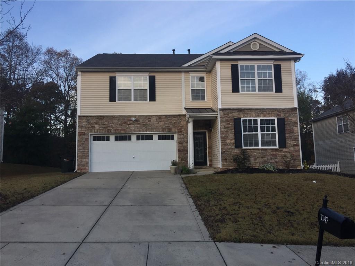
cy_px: 133
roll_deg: +1.0
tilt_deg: +7.9
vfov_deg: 48.2
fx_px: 297
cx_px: 178
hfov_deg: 61.7
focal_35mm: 29
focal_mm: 4.15
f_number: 2.2
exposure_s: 1/388
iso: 32
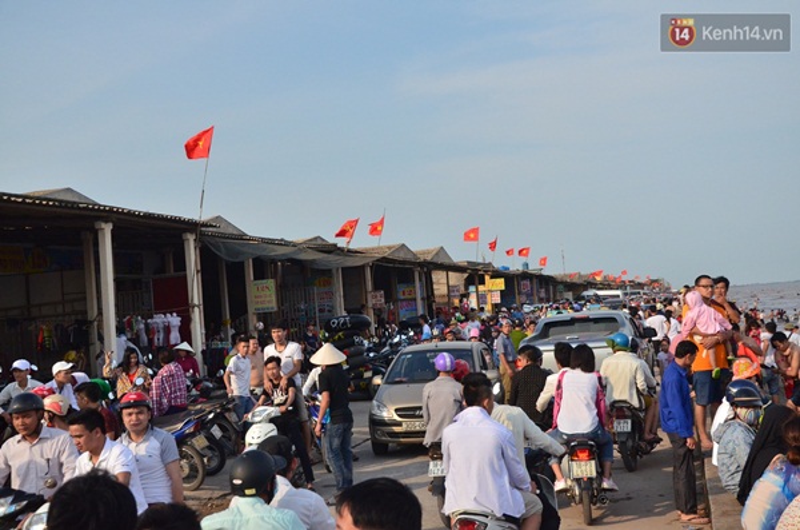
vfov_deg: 27.9
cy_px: 265
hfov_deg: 41.2
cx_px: 400
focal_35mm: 48
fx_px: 1064
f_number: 7.1
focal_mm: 32
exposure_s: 1/4000
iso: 1000
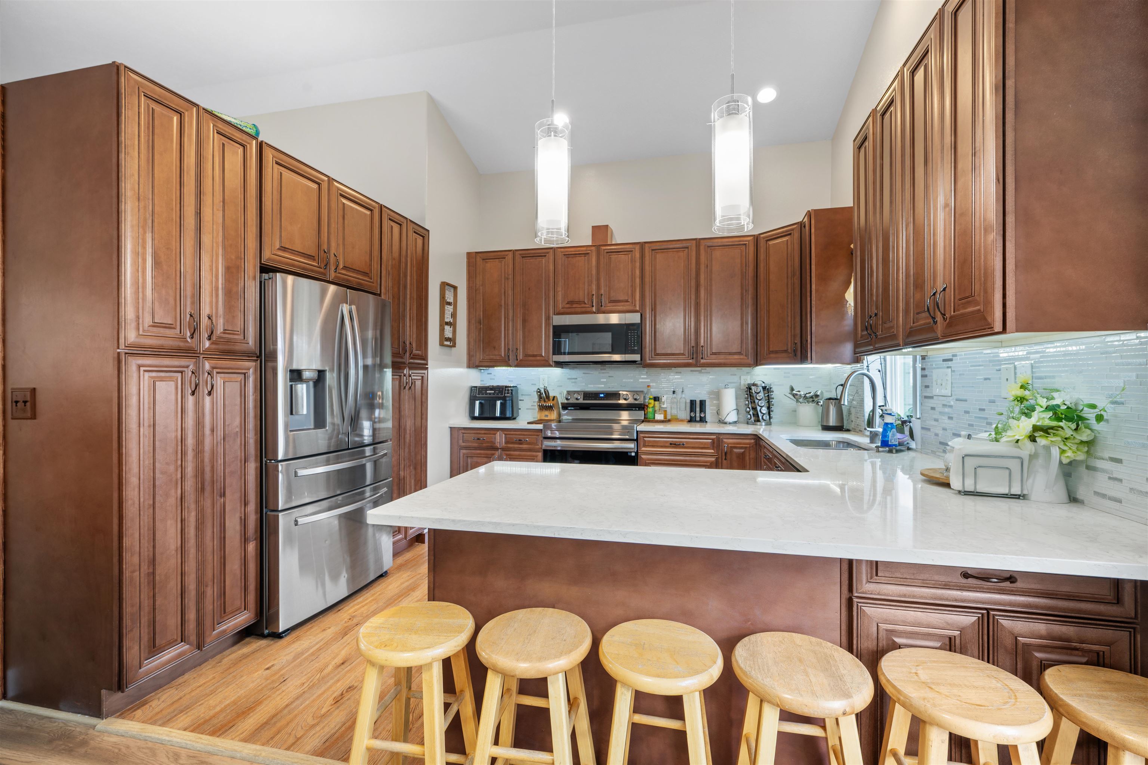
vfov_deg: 73.7
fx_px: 510
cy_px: 382
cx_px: 574
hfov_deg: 96.7
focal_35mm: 16
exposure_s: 1/2
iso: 100
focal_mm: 16
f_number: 8
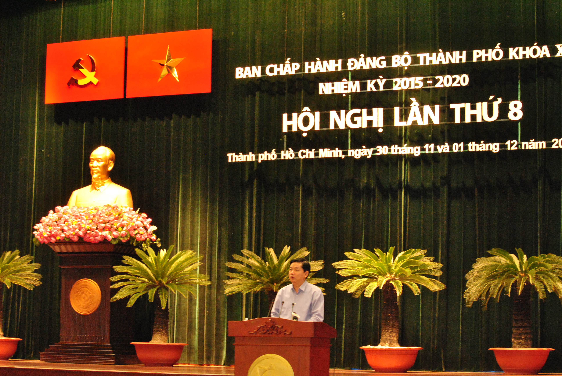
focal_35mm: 82
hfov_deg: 24.6
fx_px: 1289
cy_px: 188
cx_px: 281
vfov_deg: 16.6
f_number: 8
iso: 1600
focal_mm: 55
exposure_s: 1/15
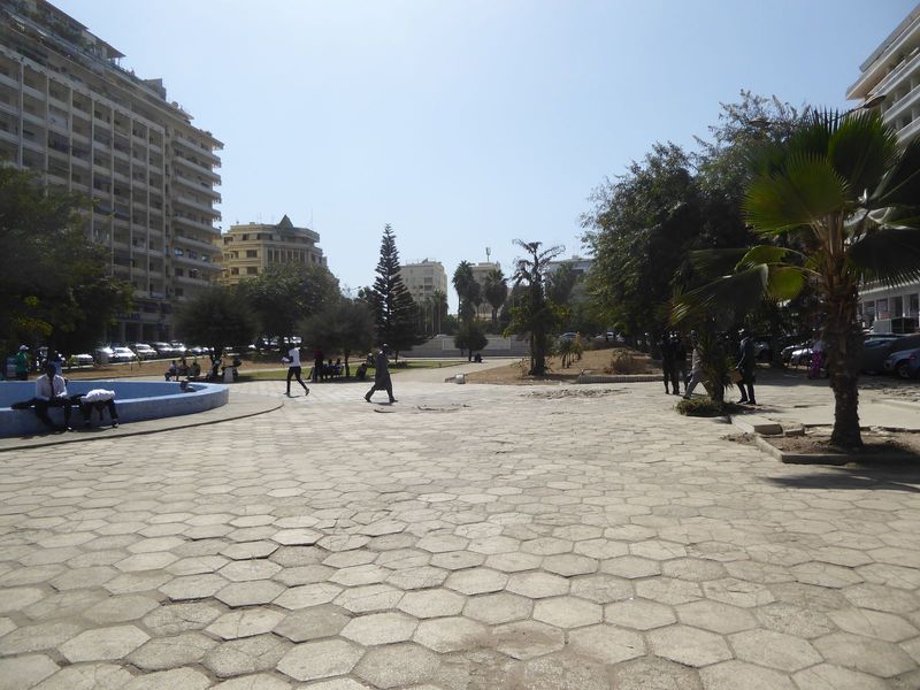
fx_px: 664
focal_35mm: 25
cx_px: 460
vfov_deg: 54.9
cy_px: 345
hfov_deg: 69.4
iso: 80
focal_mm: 4.3
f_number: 3.3
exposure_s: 1/1300
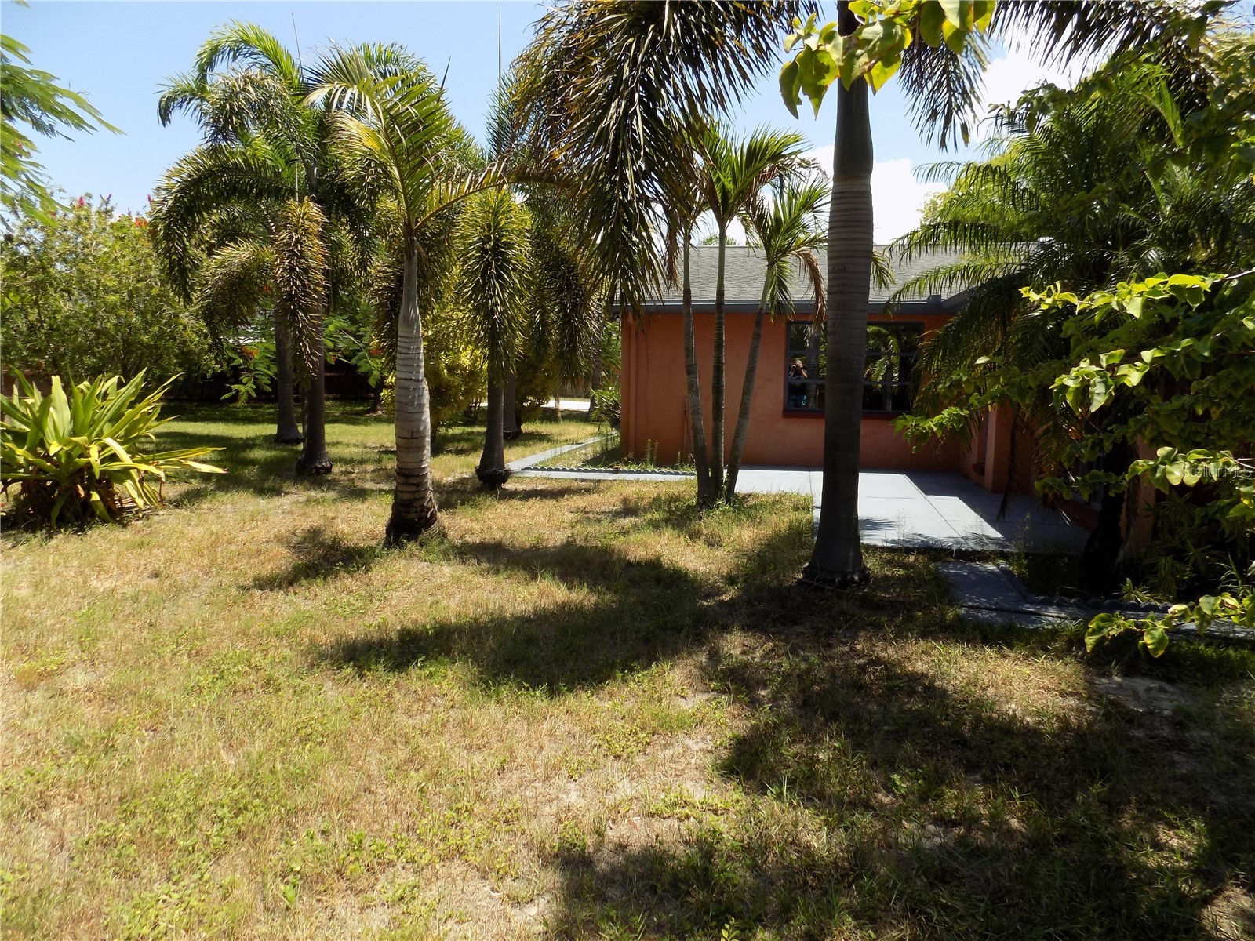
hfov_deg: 73.9
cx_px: 628
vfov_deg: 58.9
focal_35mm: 23
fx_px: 834
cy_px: 470
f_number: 3.1
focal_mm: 4
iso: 80
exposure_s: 1/640
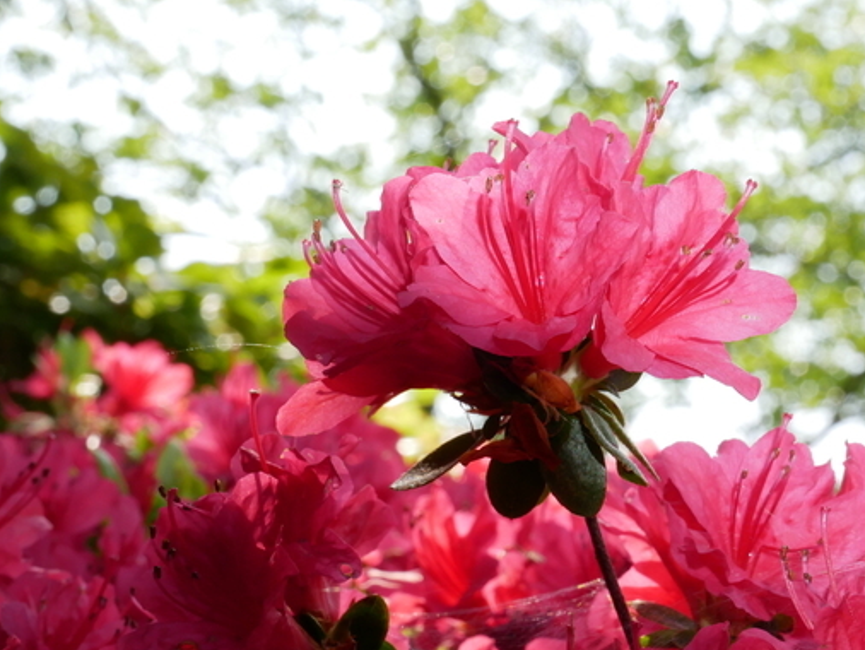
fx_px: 2075
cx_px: 492
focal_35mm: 83
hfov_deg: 23.5
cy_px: 379
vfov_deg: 17.8
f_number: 16
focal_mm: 35
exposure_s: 1/125
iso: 800
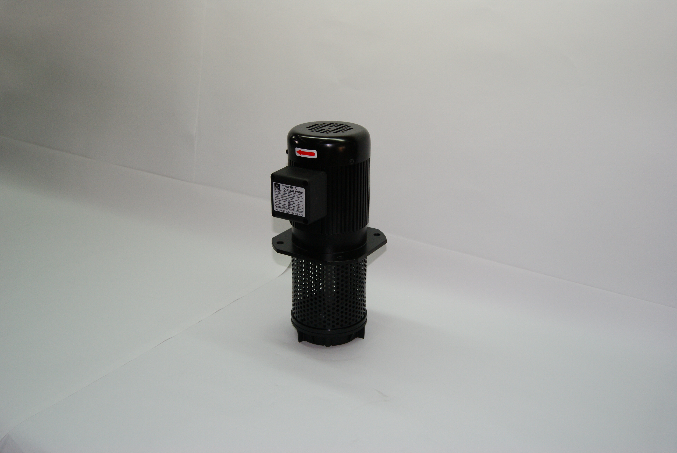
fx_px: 734
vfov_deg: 34.3
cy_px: 226
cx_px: 338
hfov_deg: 49.5
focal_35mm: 39
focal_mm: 26
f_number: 5.6
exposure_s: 1/80
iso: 400
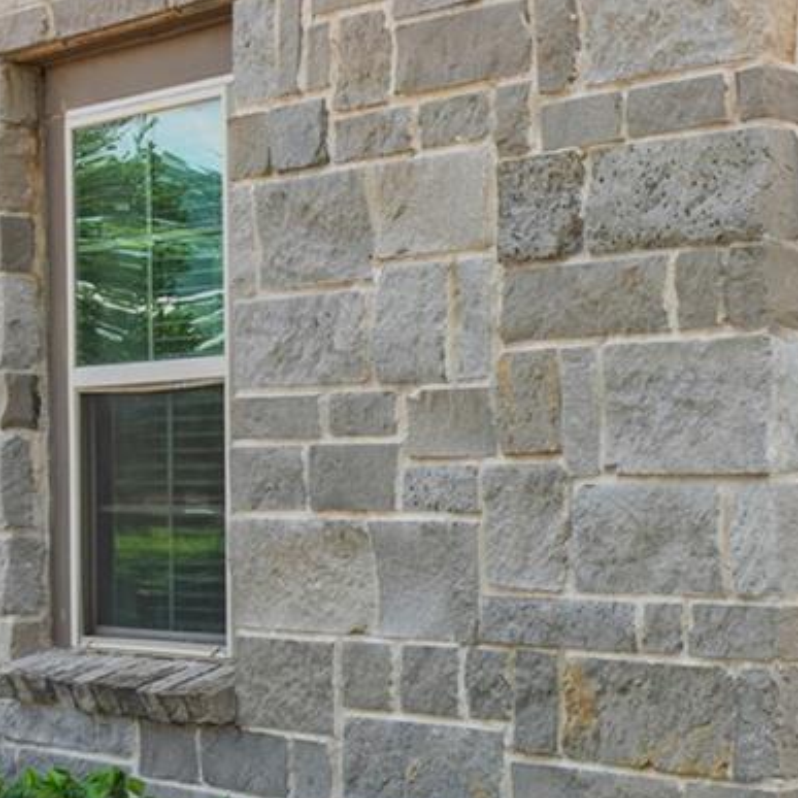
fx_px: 1643
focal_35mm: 63
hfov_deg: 20.2
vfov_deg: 27.2
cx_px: 1406
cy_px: 483
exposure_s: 1/100
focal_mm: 14
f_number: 8
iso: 160
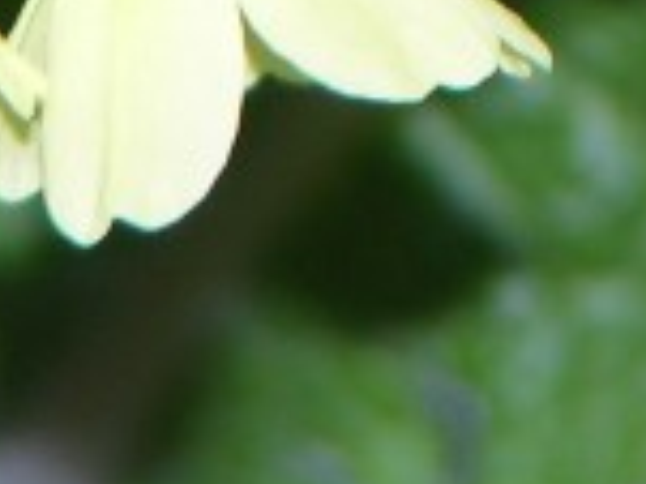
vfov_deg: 0.8
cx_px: 1382
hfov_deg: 1.0
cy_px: -1054
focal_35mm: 1903
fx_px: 35485
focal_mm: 71.2
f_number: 4.2
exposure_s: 1/253
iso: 50
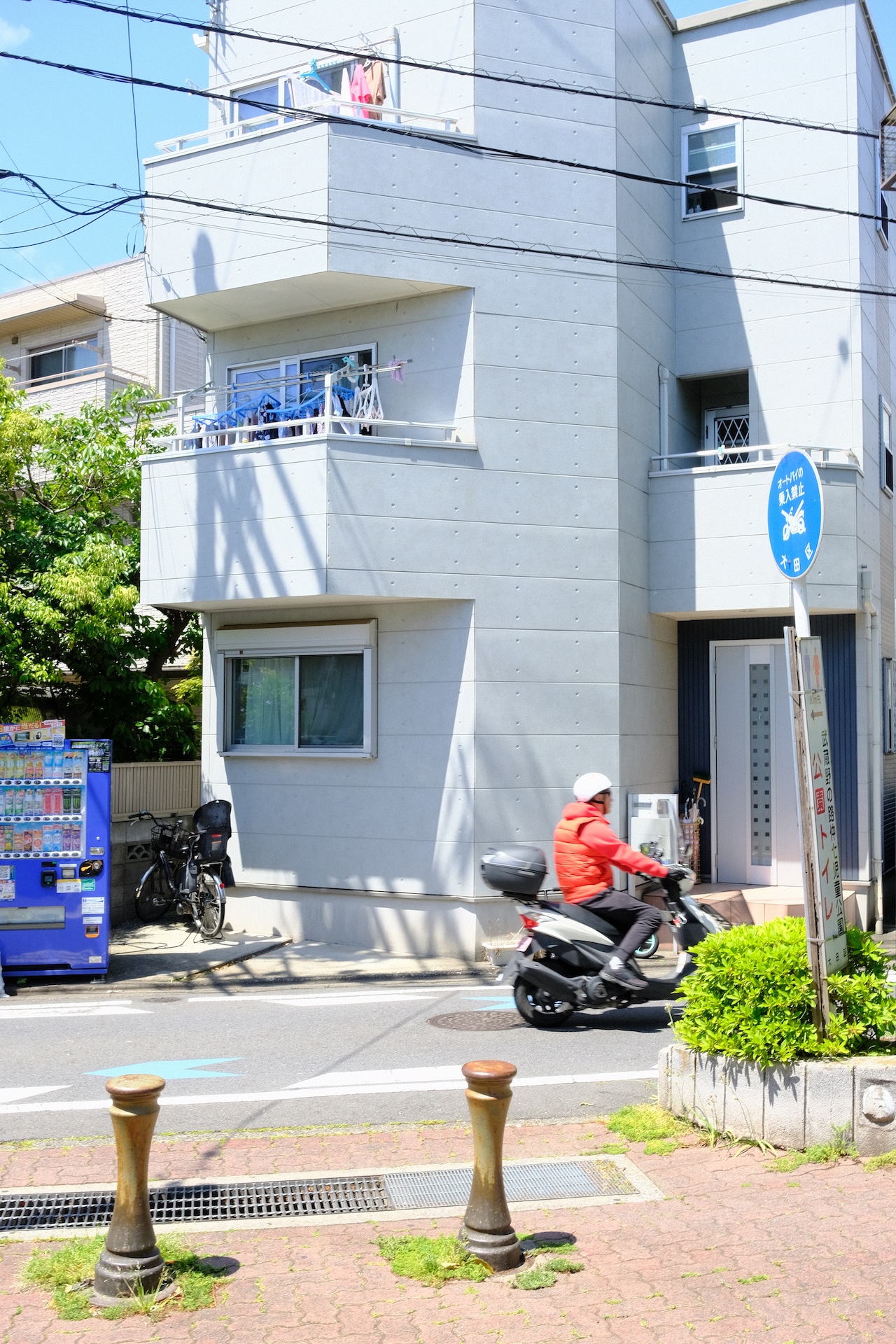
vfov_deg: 54.4
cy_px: 672
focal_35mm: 35
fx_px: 1307
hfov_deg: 37.9
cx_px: 448
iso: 400
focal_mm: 23
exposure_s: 1/250
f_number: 8
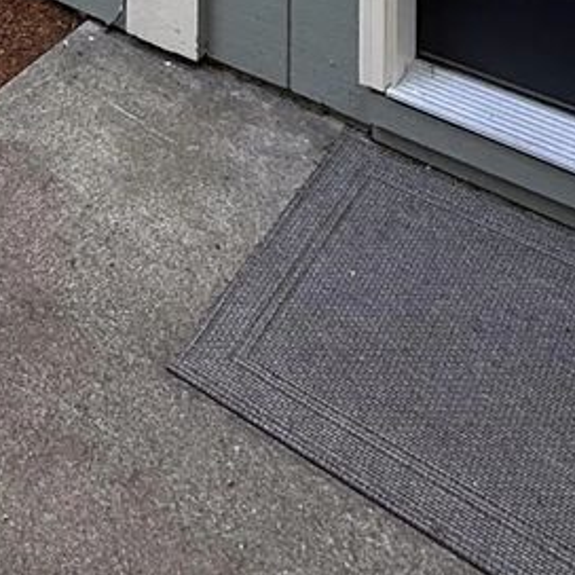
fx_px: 1165
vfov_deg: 18.5
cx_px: -93
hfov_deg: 25.3
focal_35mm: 62
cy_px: -565
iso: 64
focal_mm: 2.22
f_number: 2.2
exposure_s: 1/162
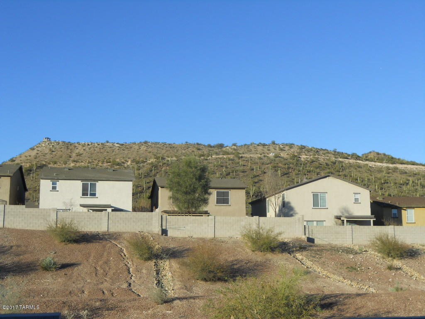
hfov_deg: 41.2
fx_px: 565
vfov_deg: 31.5
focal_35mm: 46
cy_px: 160
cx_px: 212
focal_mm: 8.3
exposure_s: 1/640
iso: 80
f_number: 3.4
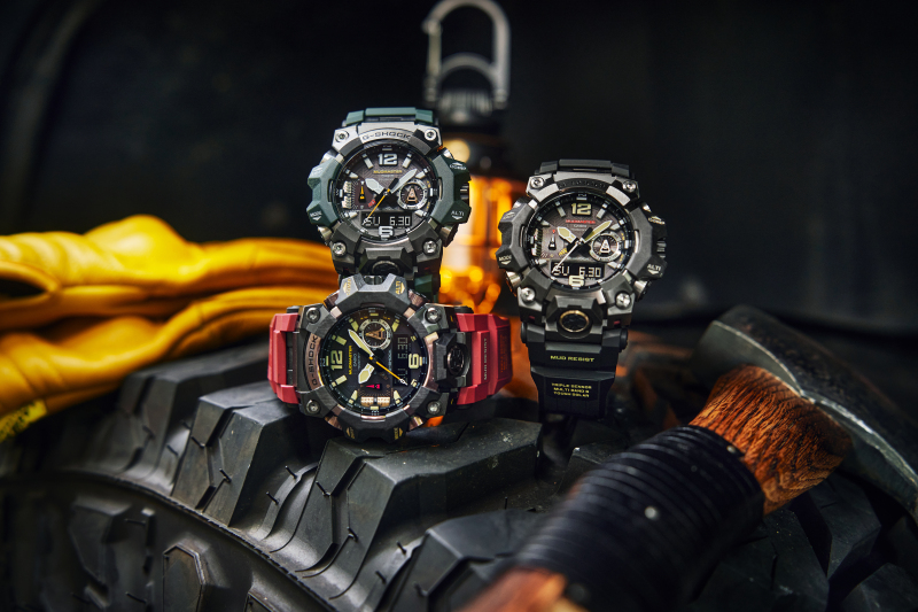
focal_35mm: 43
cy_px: 306
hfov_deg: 45.4
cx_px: 459
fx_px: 1096
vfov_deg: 31.2
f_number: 4
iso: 500
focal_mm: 43
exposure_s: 1/160
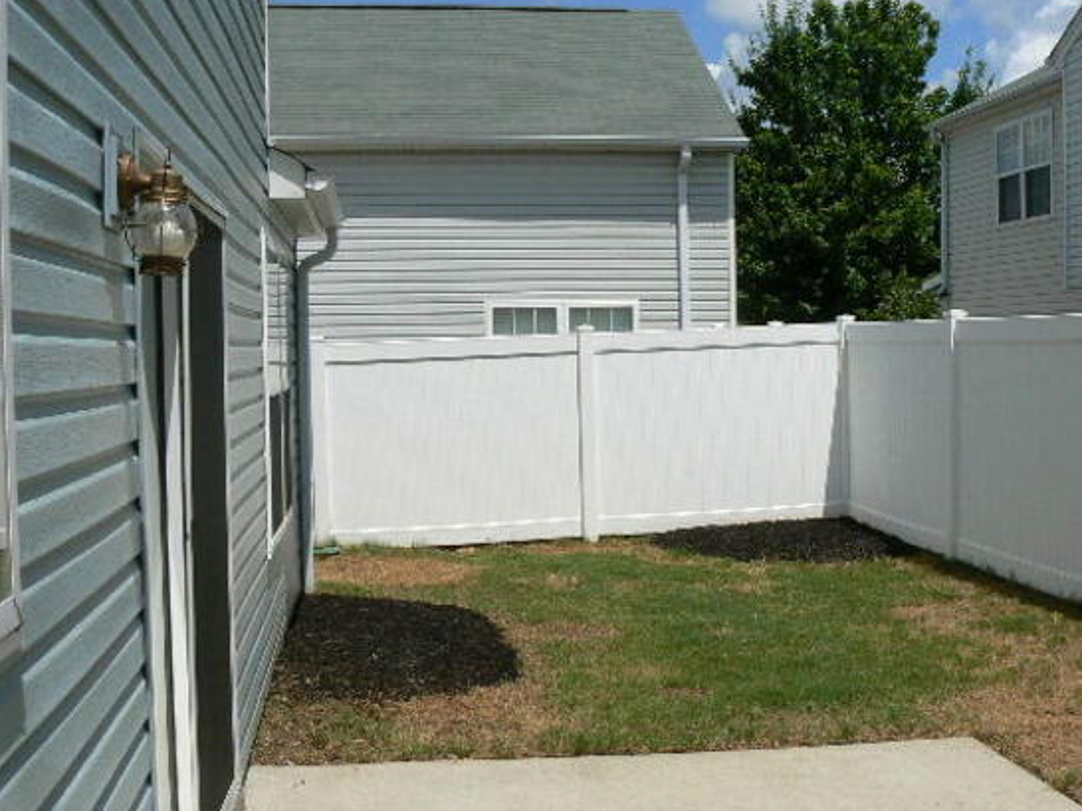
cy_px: 454
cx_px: 586
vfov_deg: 32.8
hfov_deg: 42.9
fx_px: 1375
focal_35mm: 44
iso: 80
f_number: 8
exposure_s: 1/500
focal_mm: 6
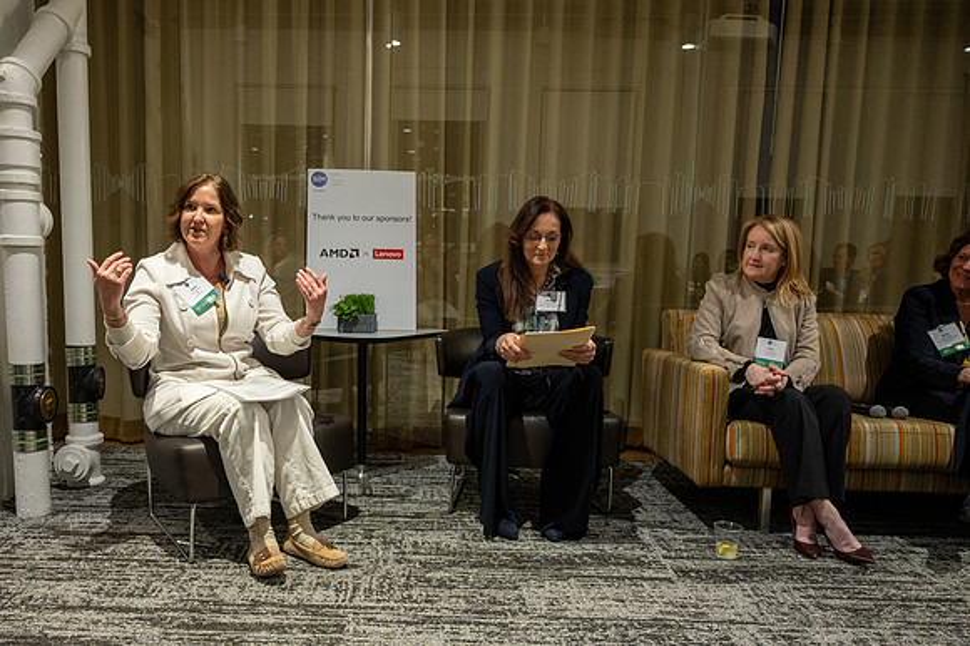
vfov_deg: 46.7
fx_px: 746
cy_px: 370
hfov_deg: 65.7
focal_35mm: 28
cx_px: 411
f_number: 4
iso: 1600
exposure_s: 1/60
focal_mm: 24
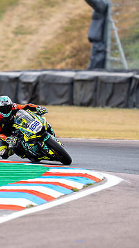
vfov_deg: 3.3
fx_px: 4346
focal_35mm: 662
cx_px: -1
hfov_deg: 1.8
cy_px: 122
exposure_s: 1/400
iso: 80
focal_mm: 400
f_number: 3.5
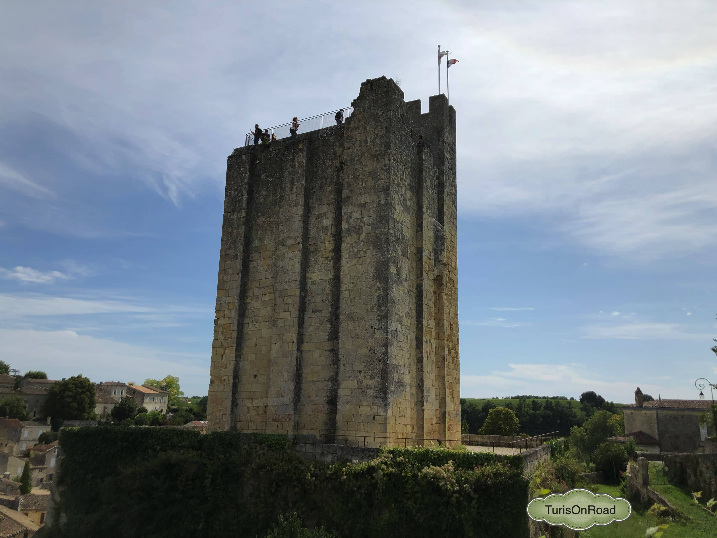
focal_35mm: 28
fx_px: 580
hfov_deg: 63.4
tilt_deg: +14.0
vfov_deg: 49.7
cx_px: 358
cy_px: 269
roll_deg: -0.8
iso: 25
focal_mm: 3.99
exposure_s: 1/4878
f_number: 1.8
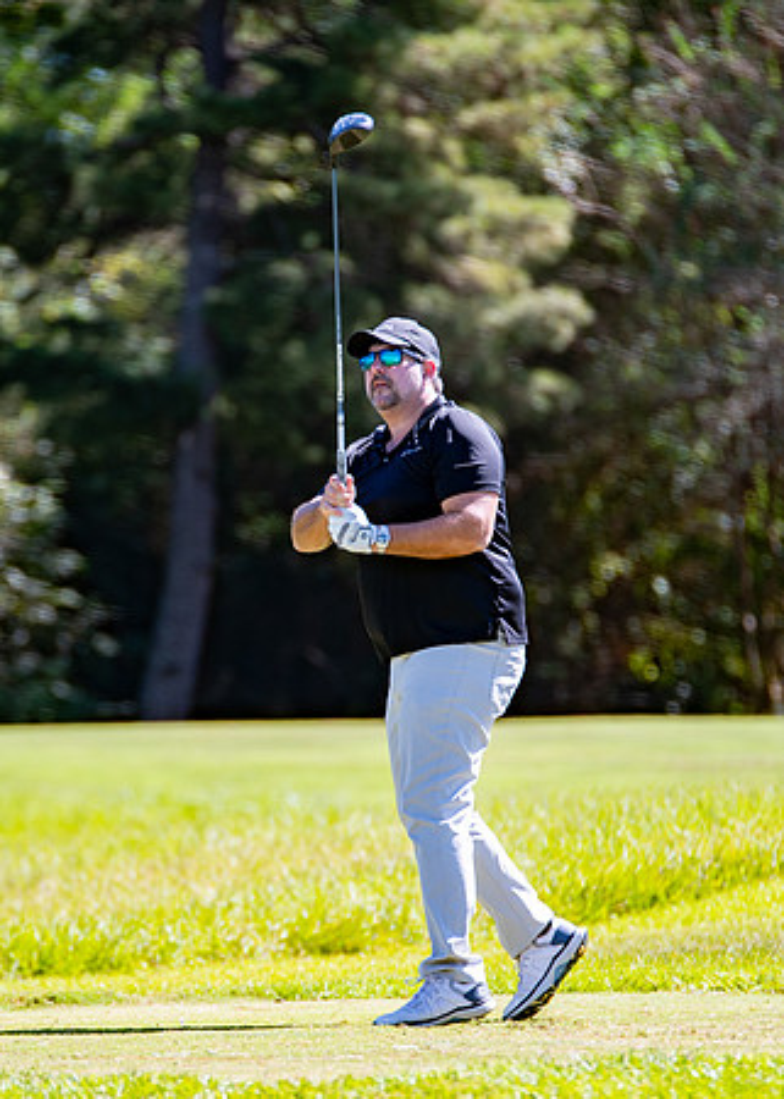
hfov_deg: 3.8
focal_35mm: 376
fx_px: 11743
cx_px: 256
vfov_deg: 5.4
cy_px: 618
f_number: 2.8
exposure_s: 1/1000
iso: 100
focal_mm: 200
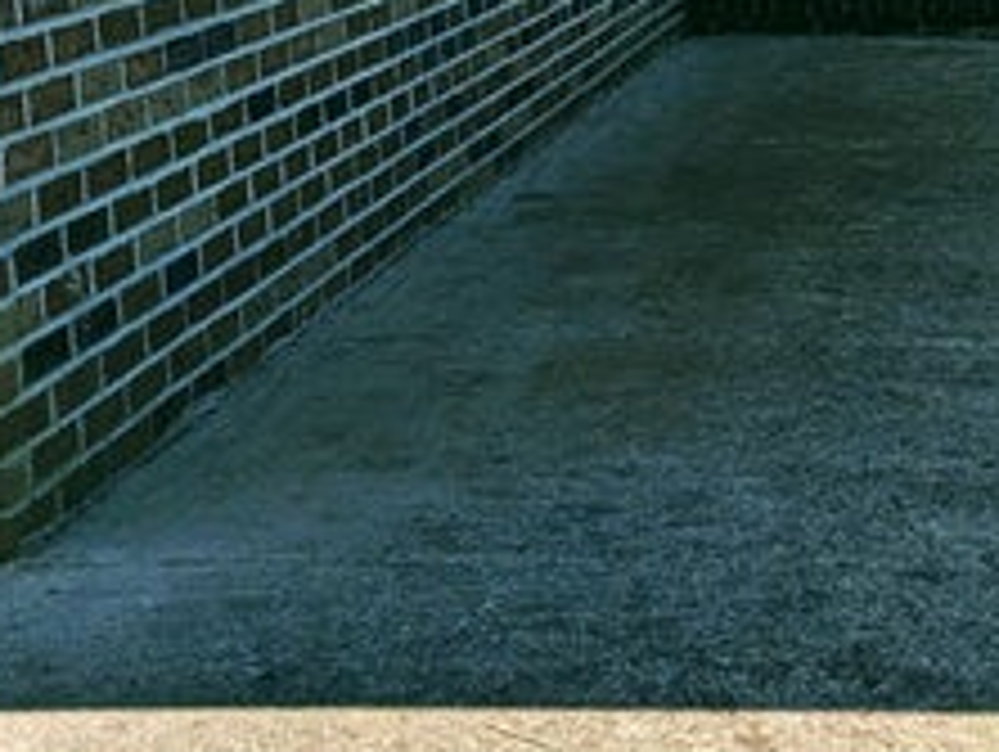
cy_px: 180
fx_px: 2658
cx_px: 990
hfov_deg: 20.6
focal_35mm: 92
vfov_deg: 16.0
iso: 21
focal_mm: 6.9
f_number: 1.68
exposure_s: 1/742
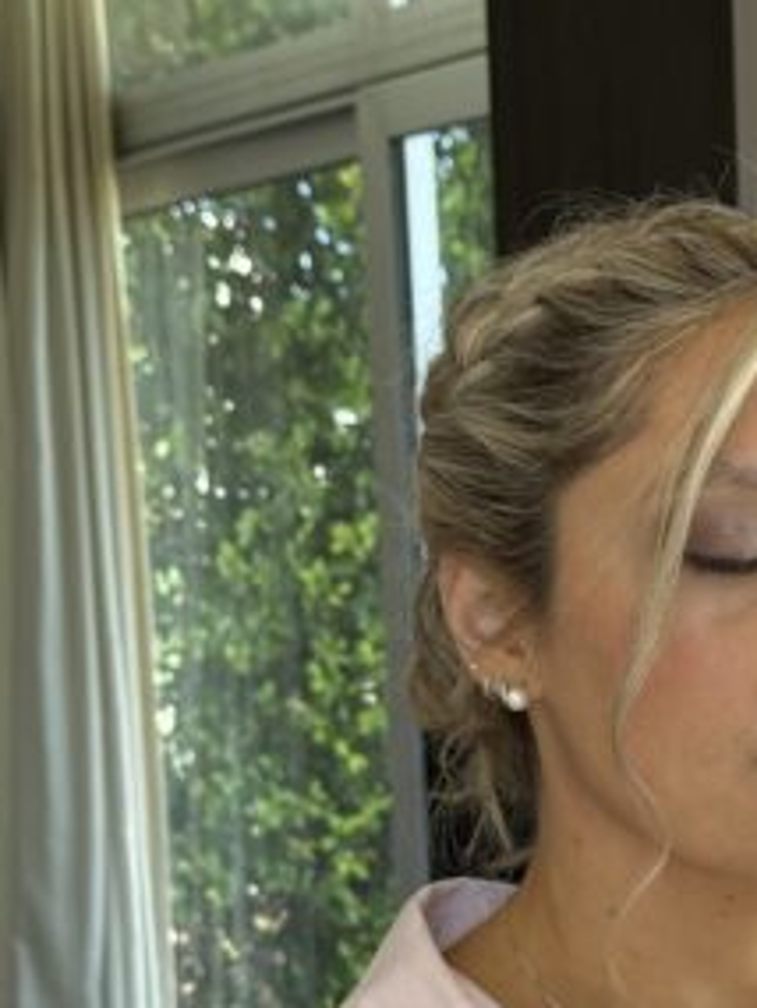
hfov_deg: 14.4
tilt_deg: -6.5
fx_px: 2943
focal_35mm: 101
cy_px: 909
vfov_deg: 19.1
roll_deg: +1.8
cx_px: 771
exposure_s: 1/121
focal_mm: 6.76
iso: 80
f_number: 1.78
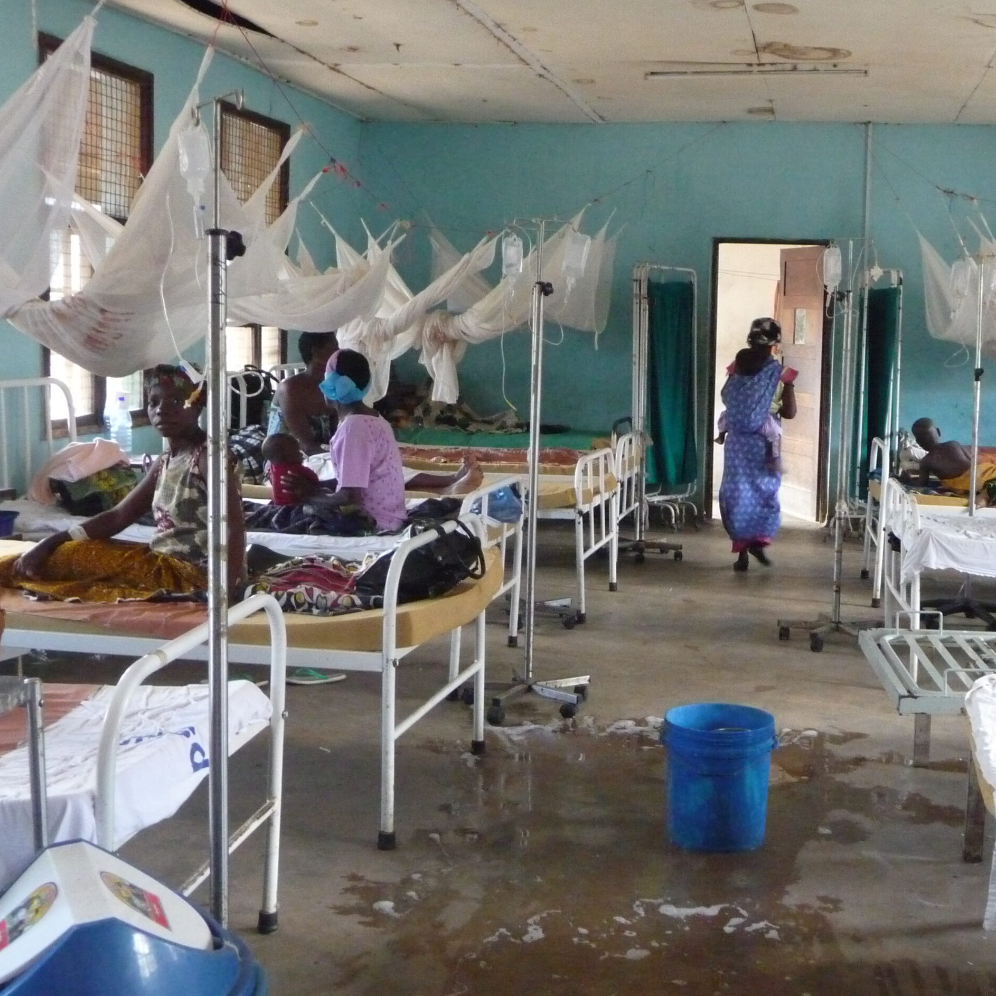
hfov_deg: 35.1
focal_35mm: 48
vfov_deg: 35.4
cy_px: 490
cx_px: 644
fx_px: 1563
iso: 800
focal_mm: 6.7
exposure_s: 1/25
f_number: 3.9
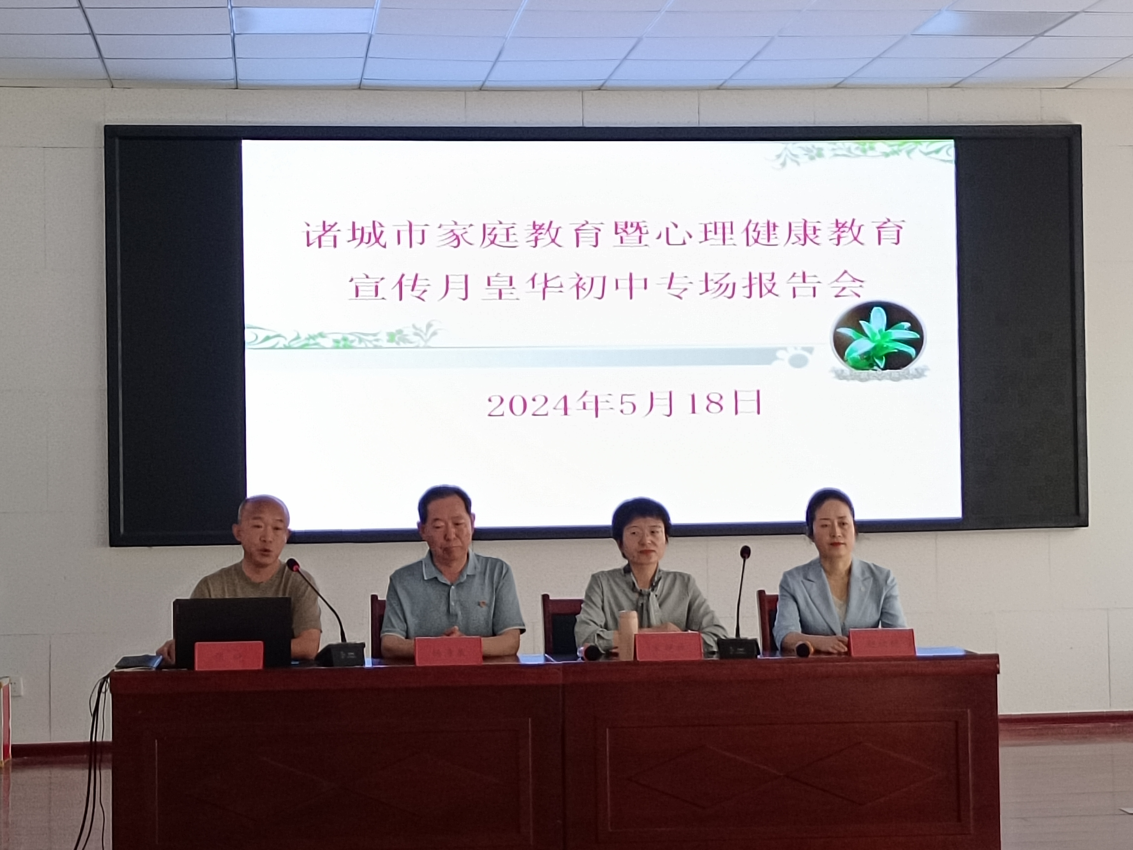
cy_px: 425
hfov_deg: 25.3
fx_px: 2520
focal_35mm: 77
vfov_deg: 19.1
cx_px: 566
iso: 718
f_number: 1.79
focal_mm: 4.71
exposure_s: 1/120
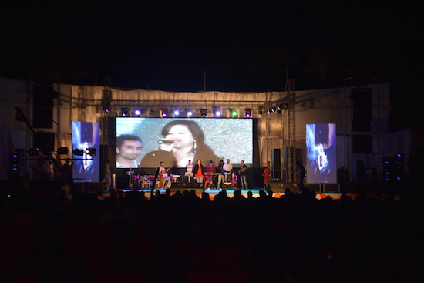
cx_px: 212
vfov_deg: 17.5
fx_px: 919
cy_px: 142
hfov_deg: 26.0
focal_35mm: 78
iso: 900
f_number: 4.8
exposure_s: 1/60
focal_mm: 52
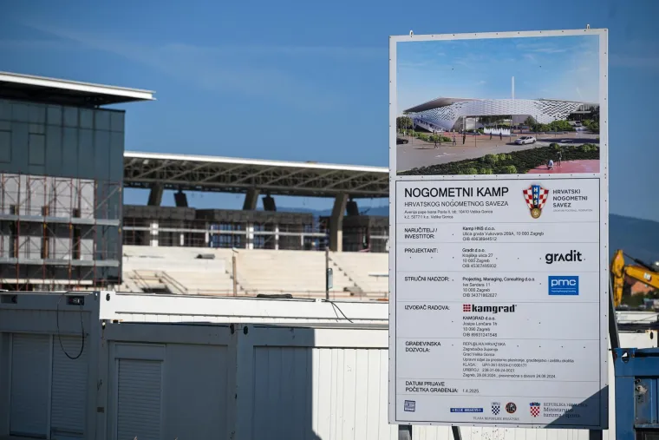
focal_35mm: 120
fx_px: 2197
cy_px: 220
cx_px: 330
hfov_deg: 17.1
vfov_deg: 11.4
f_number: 5
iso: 250
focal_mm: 120
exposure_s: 1/5000
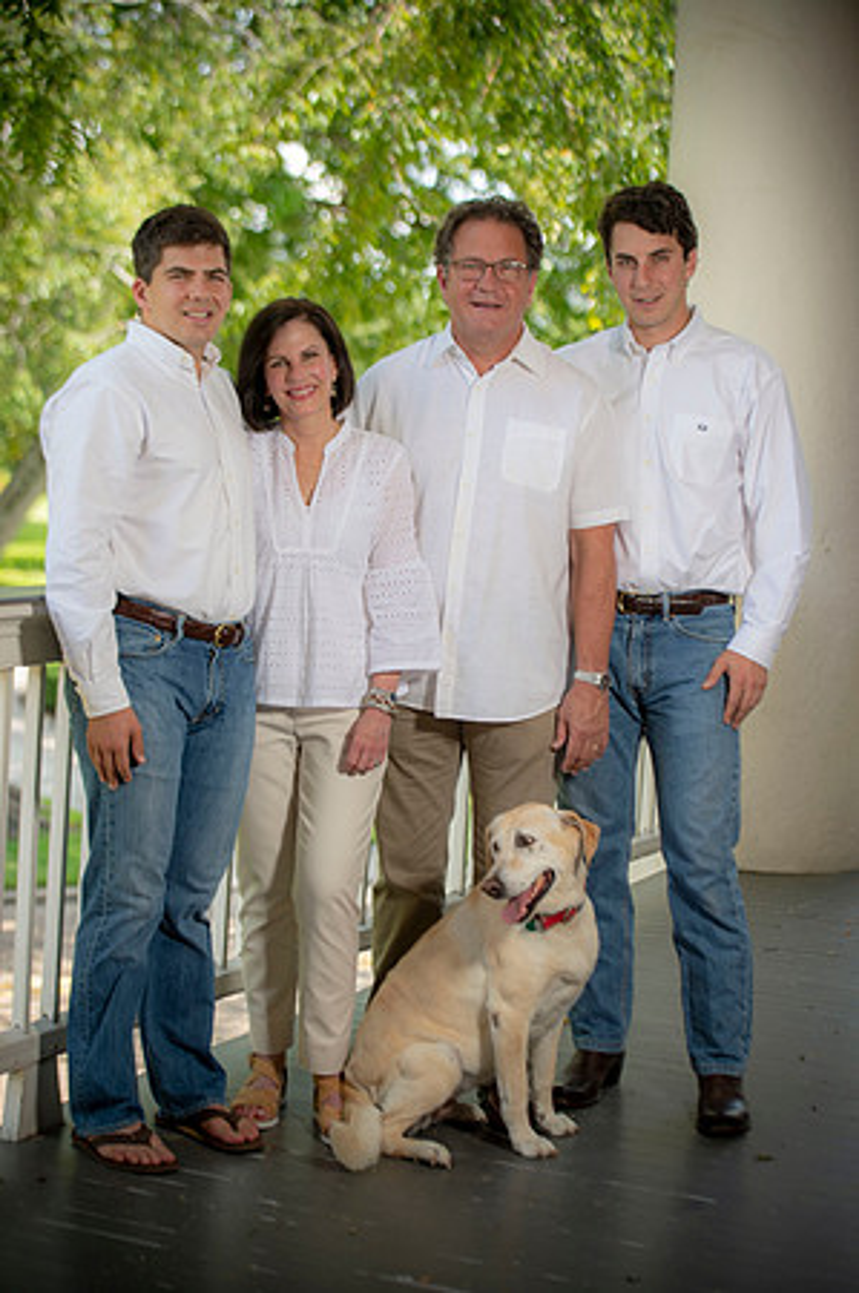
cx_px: 430
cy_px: 646
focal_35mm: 70
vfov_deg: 28.9
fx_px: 2511
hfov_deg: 19.4
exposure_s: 1/200
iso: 100
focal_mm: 70
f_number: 3.2
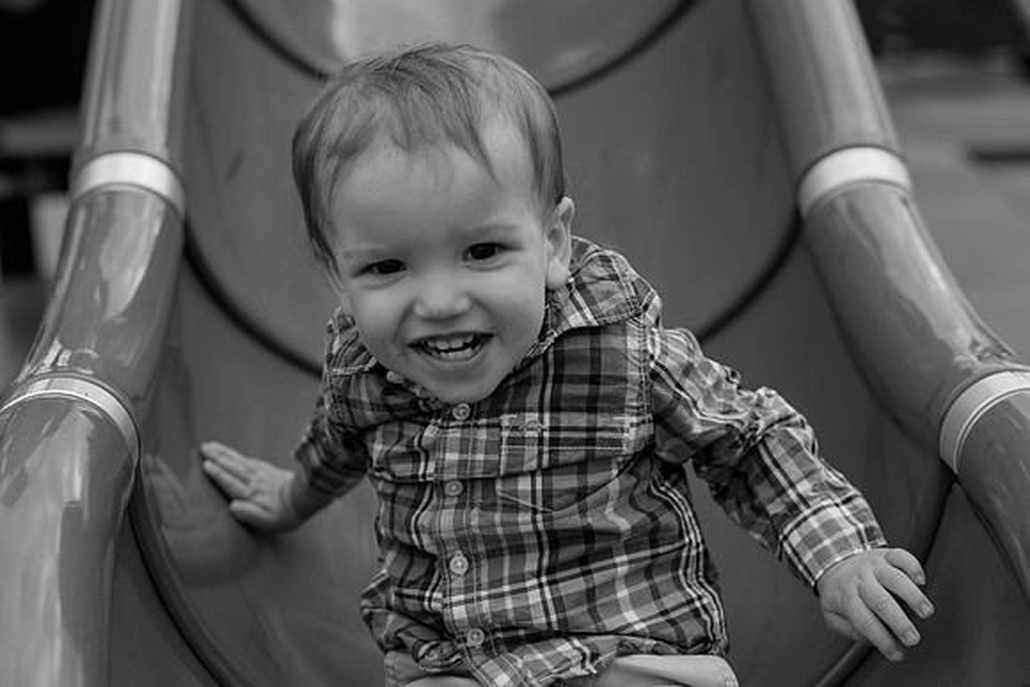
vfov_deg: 21.6
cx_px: 472
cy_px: 344
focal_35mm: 63
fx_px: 1804
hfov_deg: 31.8
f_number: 2.8
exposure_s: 1/1000
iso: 100
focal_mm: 50
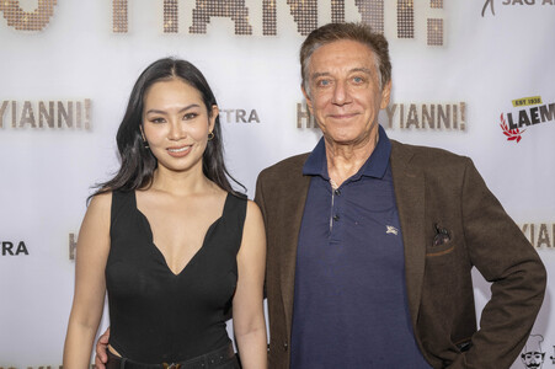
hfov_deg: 44.5
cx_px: 278
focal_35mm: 44
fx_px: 678
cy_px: 184
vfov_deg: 30.5
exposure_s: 1/200
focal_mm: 44
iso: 640
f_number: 6.3
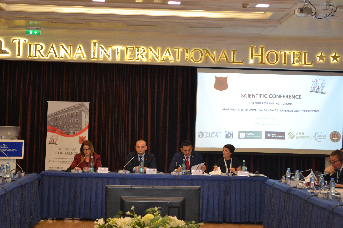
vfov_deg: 16.6
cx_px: 172
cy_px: 114
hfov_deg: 24.6
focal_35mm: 82
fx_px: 786
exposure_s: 1/60
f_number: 5.6
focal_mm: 55
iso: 1400
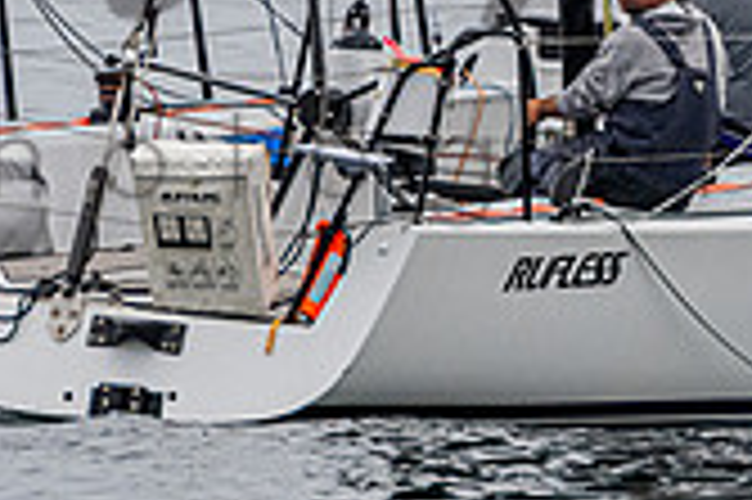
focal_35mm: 1170
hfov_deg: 1.8
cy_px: -60
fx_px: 24416
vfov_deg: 1.2
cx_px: 920
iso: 800
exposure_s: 1/2000
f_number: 8
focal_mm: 270
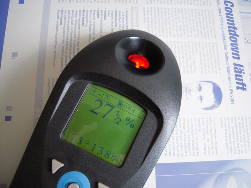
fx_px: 203
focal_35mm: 28
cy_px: 94
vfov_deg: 49.7
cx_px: 126
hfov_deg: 63.5
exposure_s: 1/40
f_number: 2.7
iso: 400
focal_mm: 5
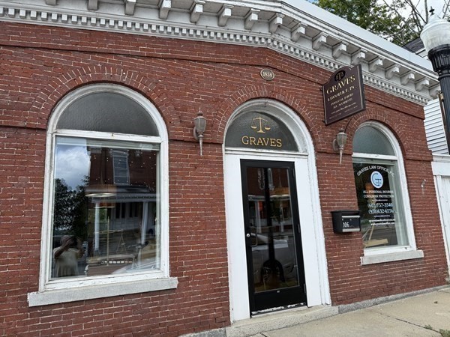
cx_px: 225
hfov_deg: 71.6
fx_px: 312
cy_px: 168
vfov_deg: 56.8
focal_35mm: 24
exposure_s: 1/1385
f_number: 1.78
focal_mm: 6.76
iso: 80
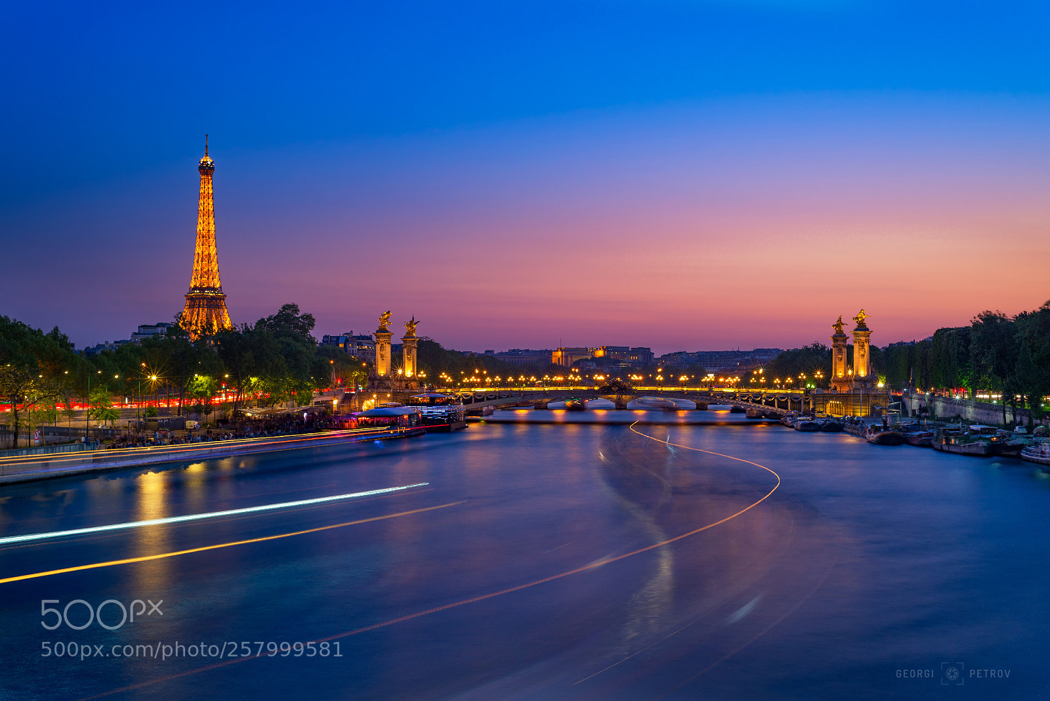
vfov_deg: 37.9
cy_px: 350
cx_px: 525
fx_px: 1021
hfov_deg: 54.4
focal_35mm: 35
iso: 400
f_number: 8
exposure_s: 30
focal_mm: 35
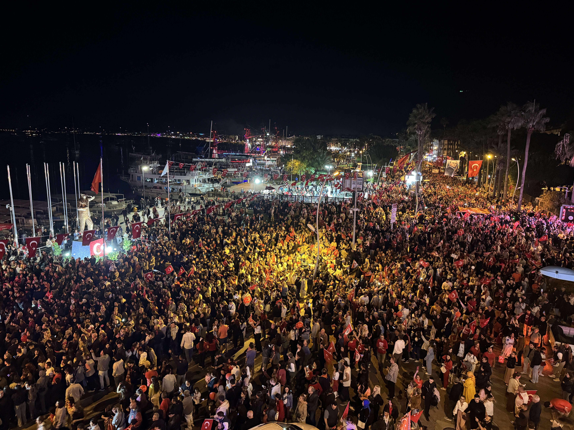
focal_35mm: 24
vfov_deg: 56.8
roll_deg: -1.1
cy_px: 215
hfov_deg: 71.6
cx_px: 287
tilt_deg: -10.1
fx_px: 398
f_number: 1.78
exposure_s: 1/25
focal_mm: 6.76
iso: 1000
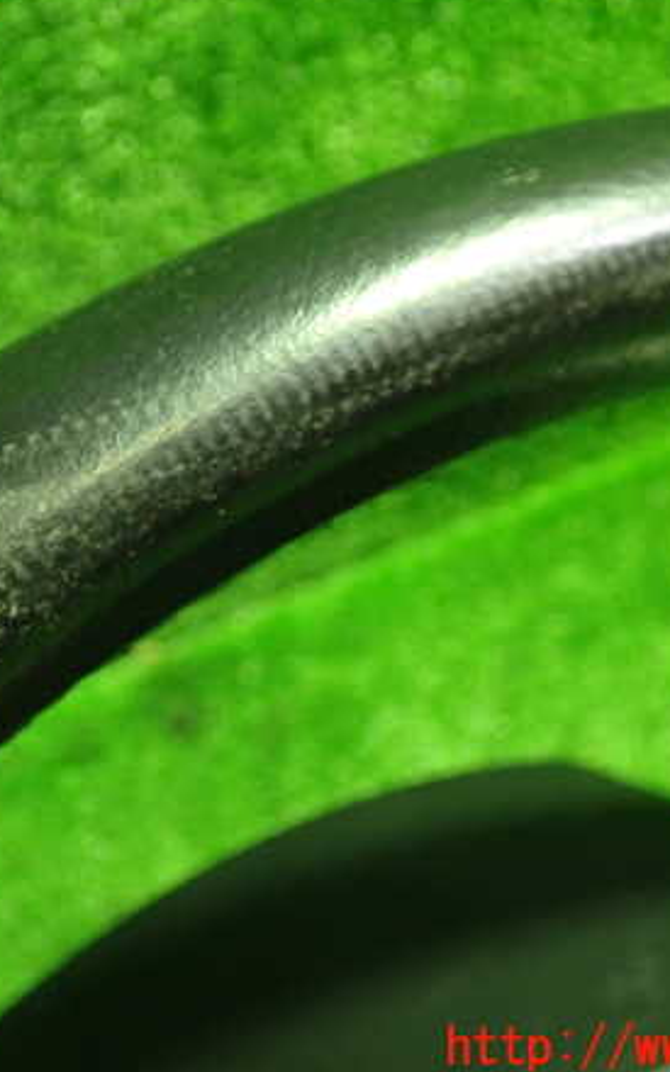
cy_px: 531
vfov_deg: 38.9
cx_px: 266
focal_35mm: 52
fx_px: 1519
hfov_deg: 24.8
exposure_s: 1/40
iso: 640
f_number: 2.5
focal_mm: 6.37
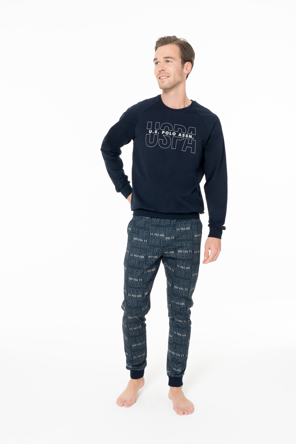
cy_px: 222
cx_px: 148
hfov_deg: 32.6
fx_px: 506
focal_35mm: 41
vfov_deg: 47.4
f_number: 8
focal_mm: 41
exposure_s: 1/160
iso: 200
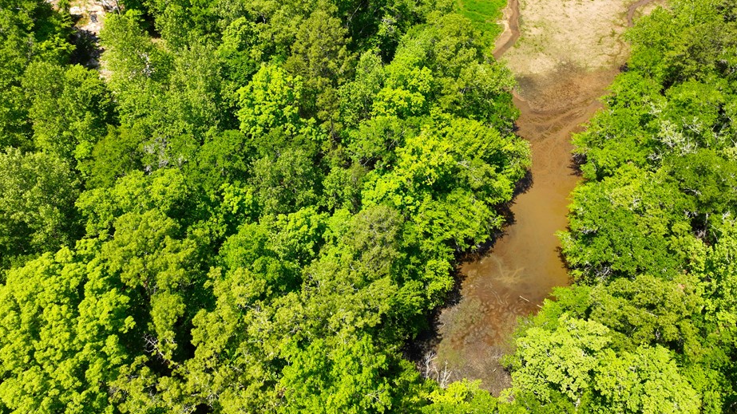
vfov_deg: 40.1
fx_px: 567
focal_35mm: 29
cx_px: 382
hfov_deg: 66.0
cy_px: 180
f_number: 2.8
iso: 100
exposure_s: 1/120
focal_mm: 12.29
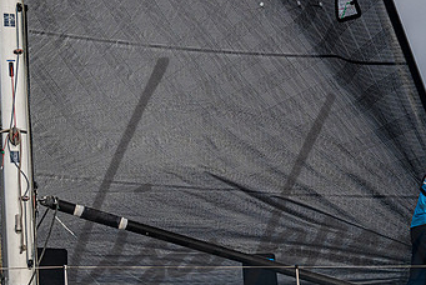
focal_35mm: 98
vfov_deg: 14.0
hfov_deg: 20.2
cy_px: 131
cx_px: 419
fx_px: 1161
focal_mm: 40
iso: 400
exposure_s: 1/1250
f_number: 6.3
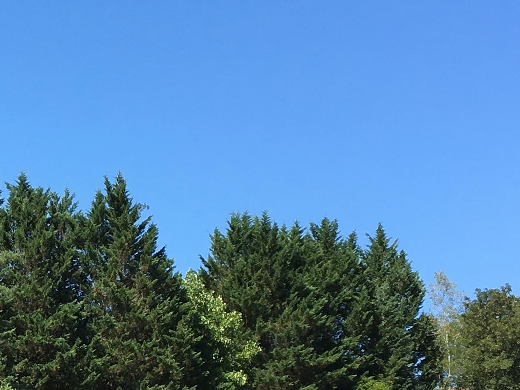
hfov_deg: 17.8
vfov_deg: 13.6
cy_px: 409
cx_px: -32
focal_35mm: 107
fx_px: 1608
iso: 25
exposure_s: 1/874
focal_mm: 4.15
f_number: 2.2
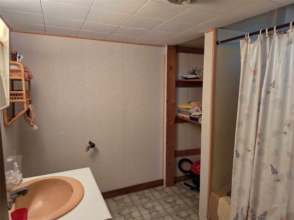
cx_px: 147
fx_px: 195
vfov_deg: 58.9
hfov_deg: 73.9
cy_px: 110
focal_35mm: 23
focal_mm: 5.4
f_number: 1.8
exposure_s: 1/120
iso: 400
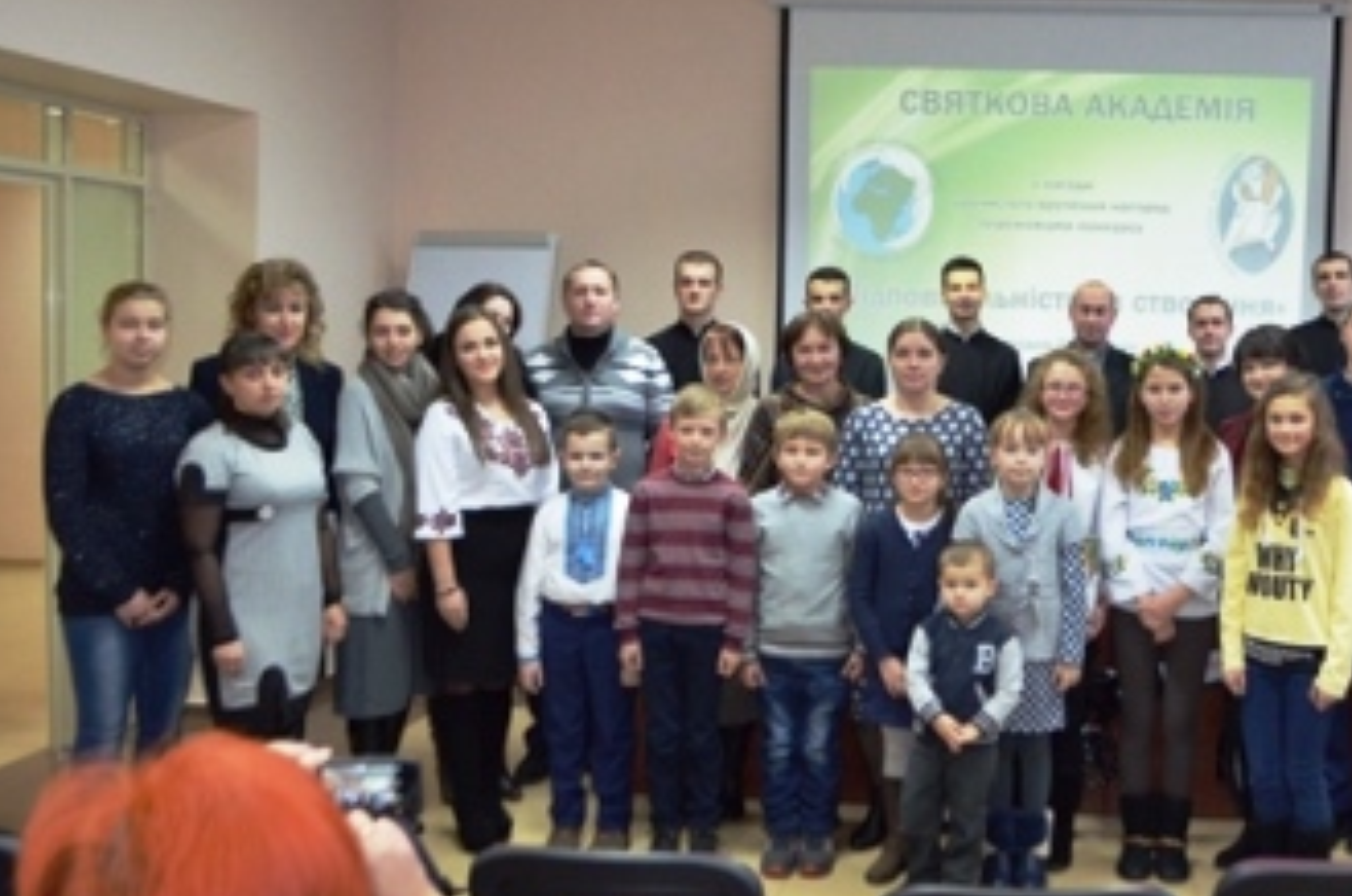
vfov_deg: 32.5
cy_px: 388
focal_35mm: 41
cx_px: 982
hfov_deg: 46.1
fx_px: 1537
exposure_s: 1/60
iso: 1600
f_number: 3.5
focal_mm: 18
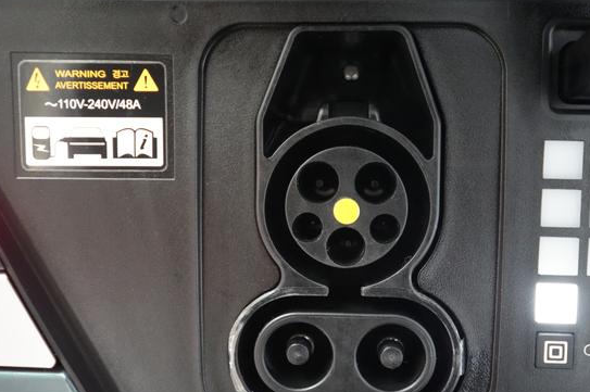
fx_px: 540
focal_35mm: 33
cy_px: 222
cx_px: 342
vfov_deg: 39.8
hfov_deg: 57.0
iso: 12800
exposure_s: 1/160
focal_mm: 28
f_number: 2.8
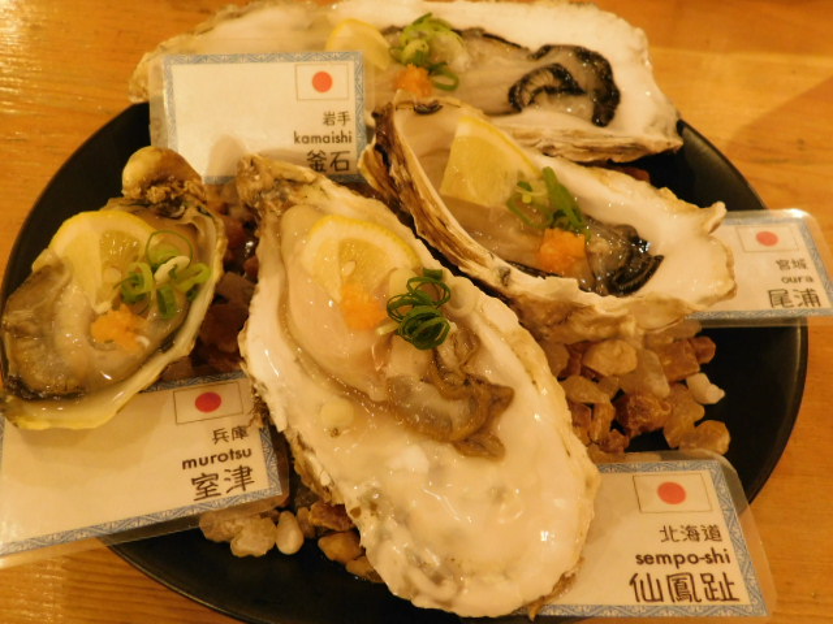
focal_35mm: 30
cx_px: 416
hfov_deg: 60.0
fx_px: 722
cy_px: 312
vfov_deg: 46.8
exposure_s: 1/15
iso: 400
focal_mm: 5.3
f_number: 3.2
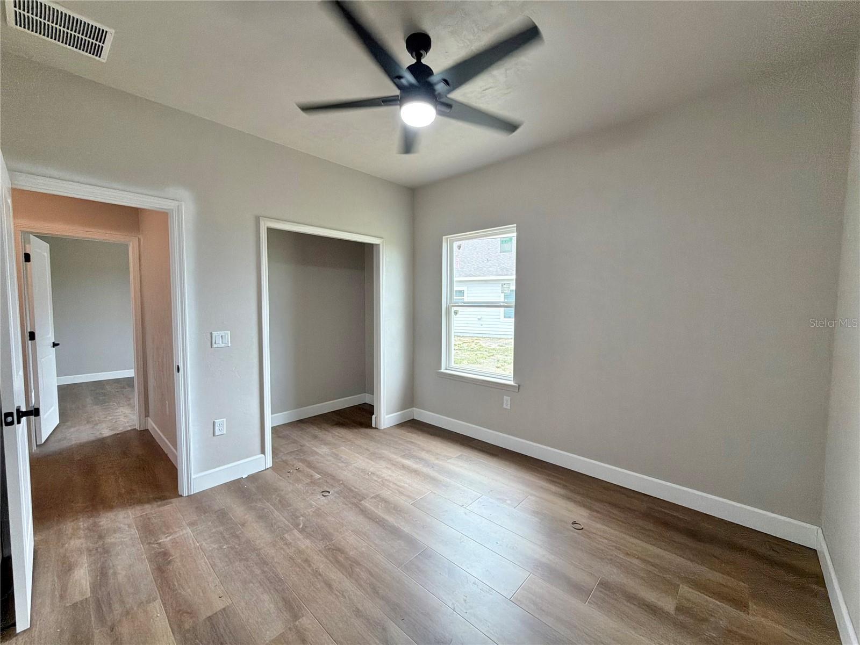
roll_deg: +0.5
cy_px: 322
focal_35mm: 14
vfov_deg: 85.7
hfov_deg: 102.1
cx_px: 430
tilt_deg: -4.4
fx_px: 348
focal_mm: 2.22
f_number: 2.2
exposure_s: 1/120
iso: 160
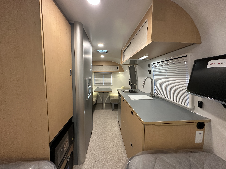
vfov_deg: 85.7
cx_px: 113
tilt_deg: -5.8
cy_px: 84
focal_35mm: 14
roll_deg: -0.3
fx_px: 91
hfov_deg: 102.1
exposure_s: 1/60
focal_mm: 2.22
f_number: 2.2
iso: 400
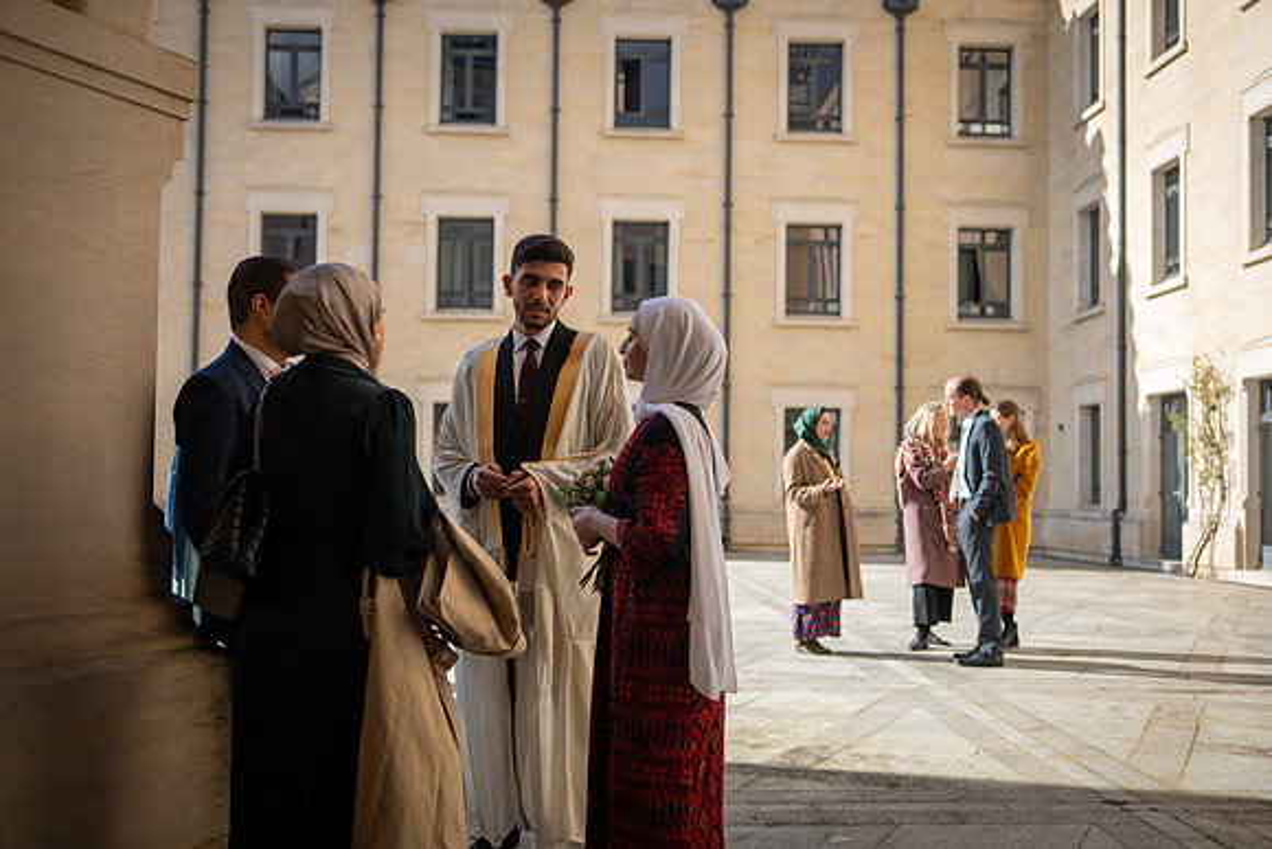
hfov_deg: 48.4
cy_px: 424
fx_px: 1414
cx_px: 636
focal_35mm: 40
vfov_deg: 33.4
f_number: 2.8
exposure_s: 1/1250
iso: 100
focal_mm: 40
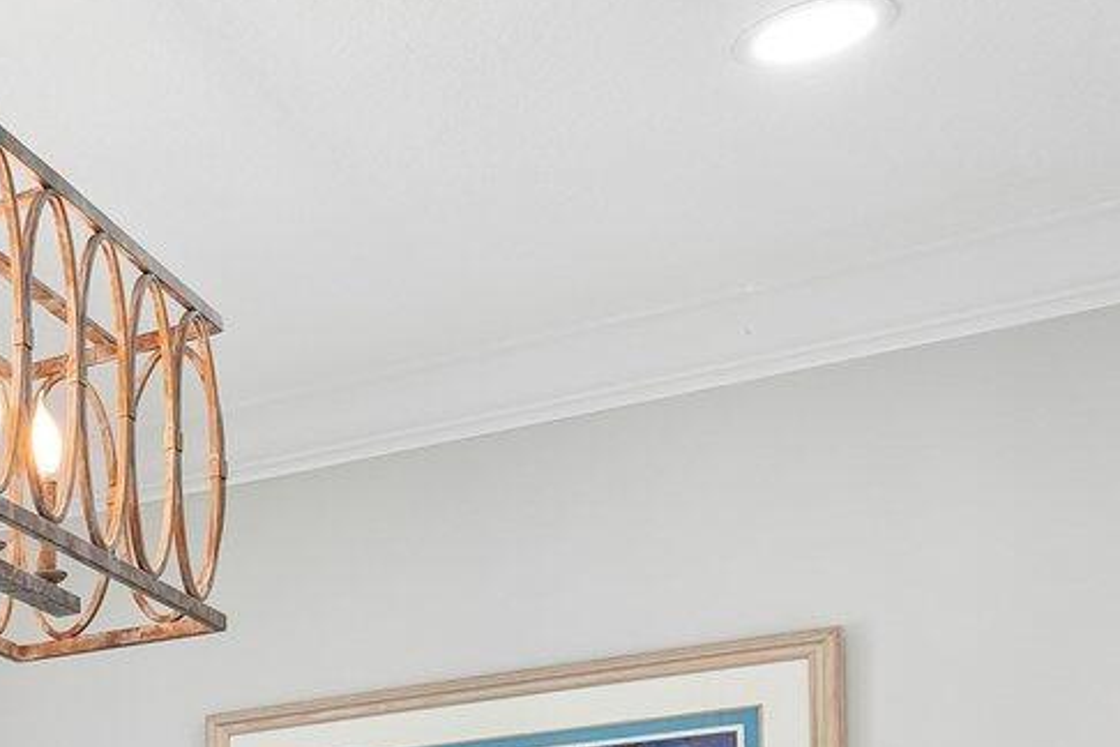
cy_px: 1115
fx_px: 1835
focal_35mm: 59
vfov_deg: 19.9
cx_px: -590
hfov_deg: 25.2
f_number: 9
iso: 100
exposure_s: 1/8
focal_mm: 14
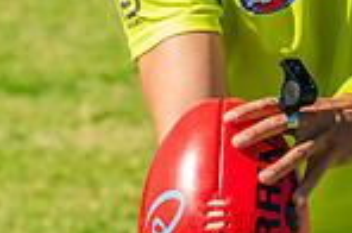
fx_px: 9201
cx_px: 338
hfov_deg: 2.2
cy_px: -151
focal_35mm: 943
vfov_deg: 1.5
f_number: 13
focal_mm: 240
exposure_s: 1/1600
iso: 1600
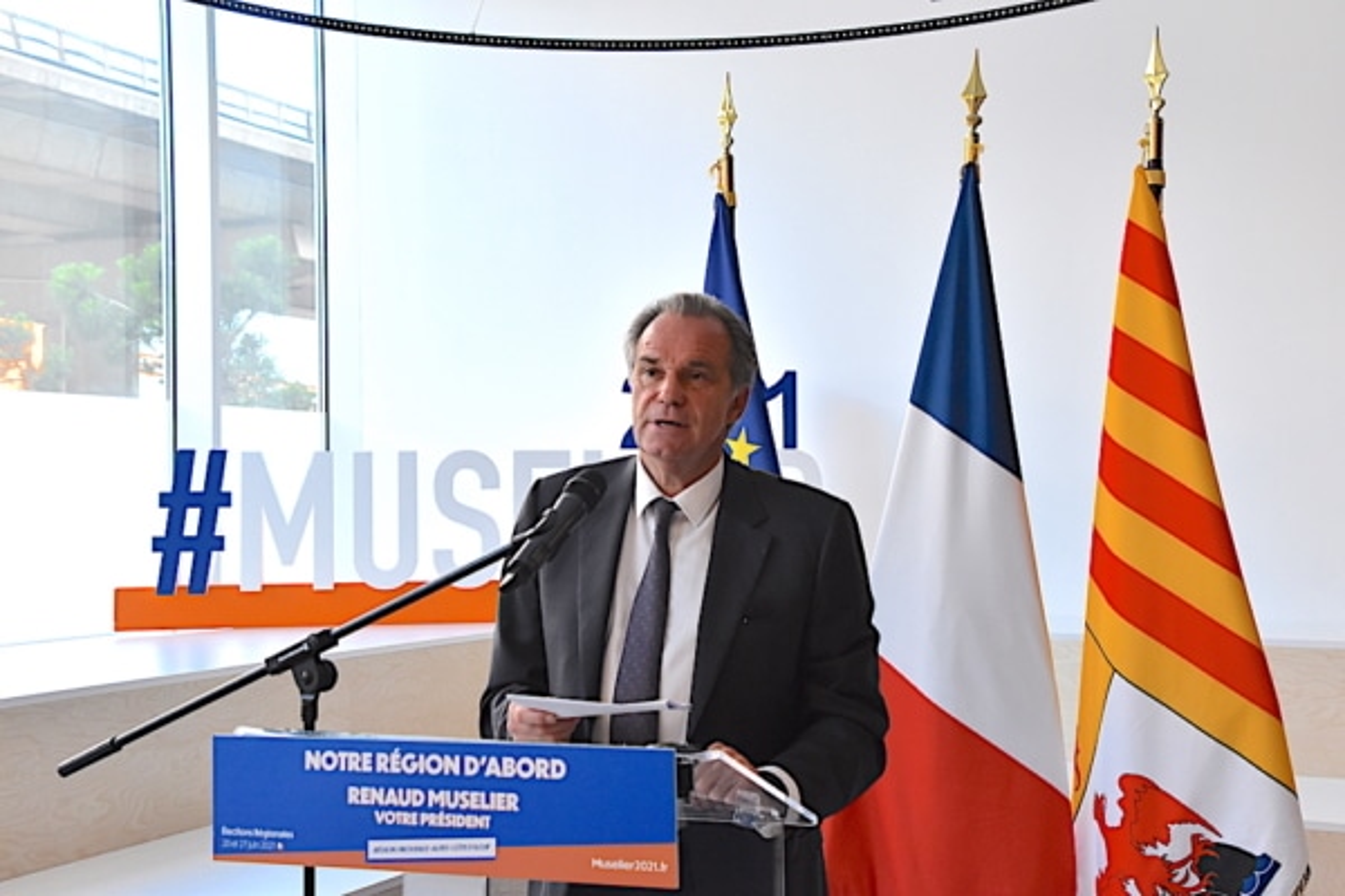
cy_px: 448
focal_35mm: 52
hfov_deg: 37.9
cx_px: 672
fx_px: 1961
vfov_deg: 25.8
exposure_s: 1/200
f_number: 7.1
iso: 1600
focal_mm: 35
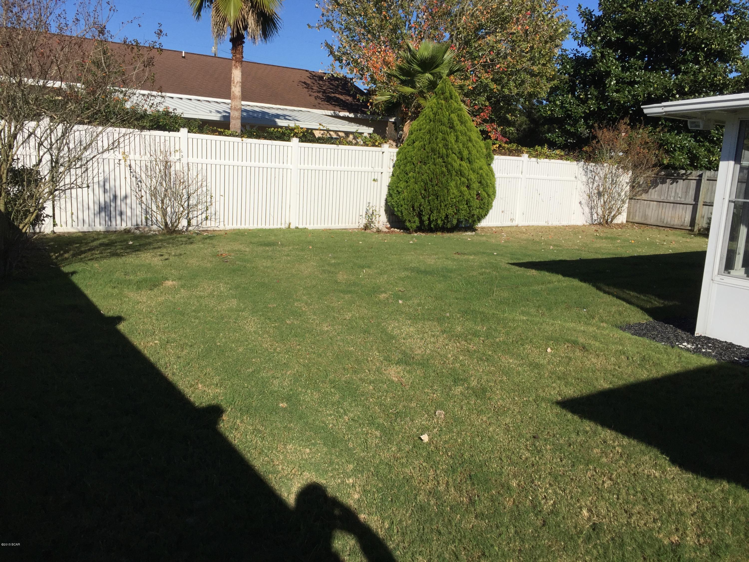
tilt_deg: -9.8
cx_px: 374
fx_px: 627
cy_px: 281
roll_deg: -3.7
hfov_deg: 61.7
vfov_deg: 48.2
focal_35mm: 29
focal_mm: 4.15
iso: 32
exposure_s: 1/3968
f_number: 2.2
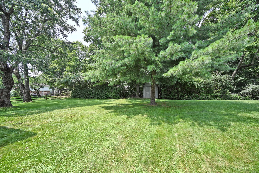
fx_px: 101
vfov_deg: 81.2
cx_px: 130
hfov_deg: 104.3
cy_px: 86
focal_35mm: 14
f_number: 5.6
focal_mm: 14
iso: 140
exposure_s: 1/250
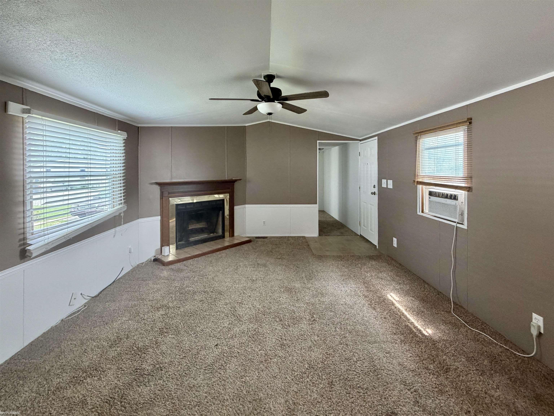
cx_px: 277
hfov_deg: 102.1
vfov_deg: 85.7
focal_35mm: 14
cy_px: 208
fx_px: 224
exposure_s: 1/120
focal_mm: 2.22
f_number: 2.2
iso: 320
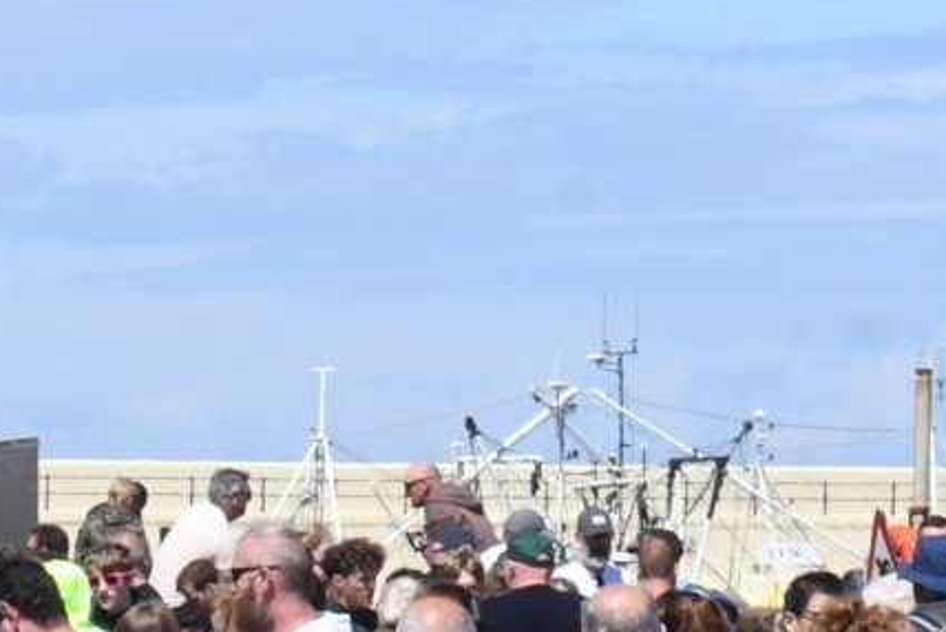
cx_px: -864
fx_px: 13200
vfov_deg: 2.7
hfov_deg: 4.1
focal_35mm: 502
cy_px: 1139
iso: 640
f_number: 13
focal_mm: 70
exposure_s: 1/640
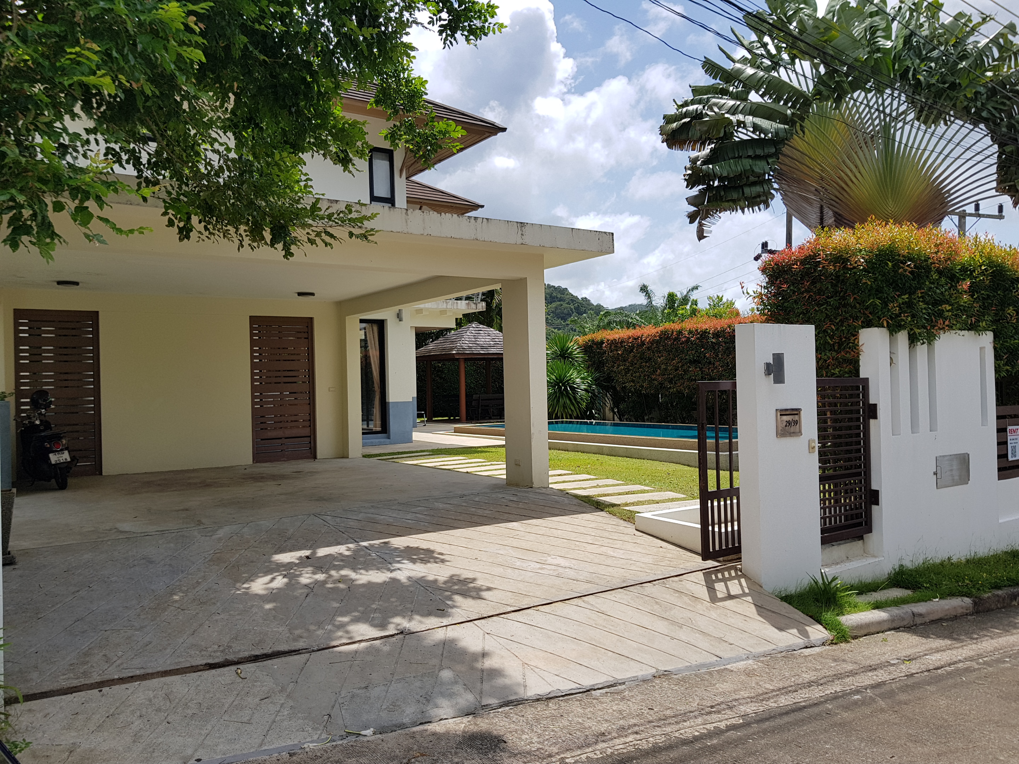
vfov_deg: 53.1
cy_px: 382
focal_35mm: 26
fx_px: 765
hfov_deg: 67.3
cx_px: 510
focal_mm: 4.2
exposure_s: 1/2728
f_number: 1.7
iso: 40
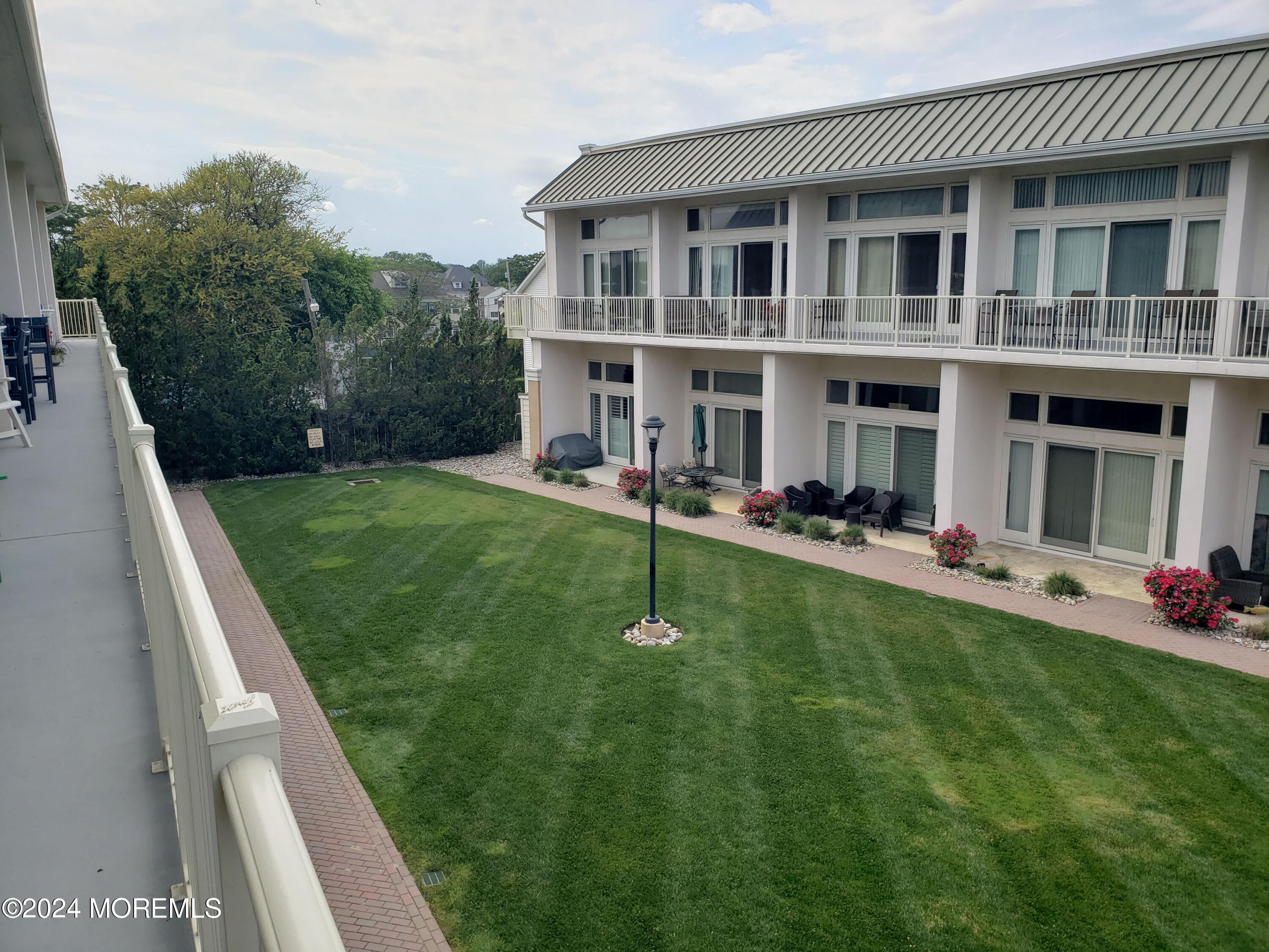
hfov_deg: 67.3
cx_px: 634
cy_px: 476
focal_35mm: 26
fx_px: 953
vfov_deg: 53.1
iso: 50
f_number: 2.4
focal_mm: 4.3
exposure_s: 1/1347
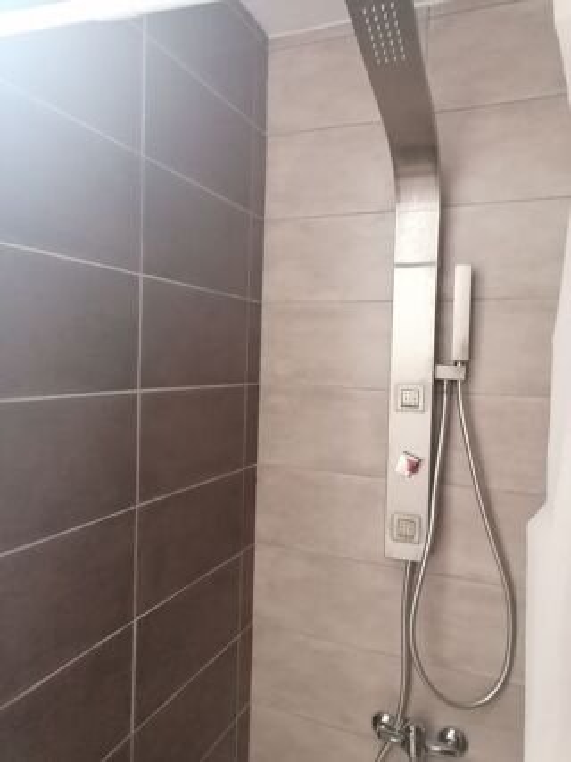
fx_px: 594
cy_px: 381
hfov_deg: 51.3
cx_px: 286
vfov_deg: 65.3
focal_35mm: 27
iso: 800
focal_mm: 4.75
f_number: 1.8
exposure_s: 1/16.7
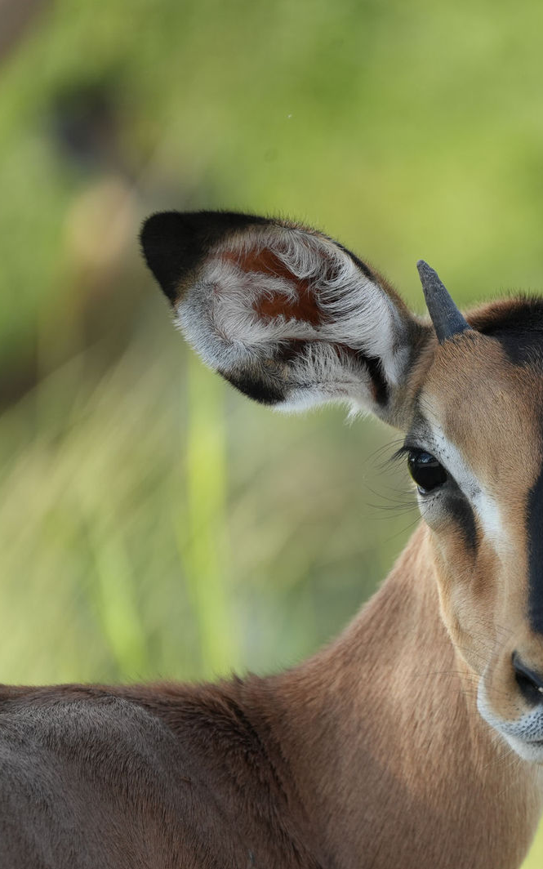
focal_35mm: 613
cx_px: 551
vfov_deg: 3.4
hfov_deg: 2.1
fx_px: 14514
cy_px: 434
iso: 500
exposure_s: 1/500
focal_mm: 400
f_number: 6.3
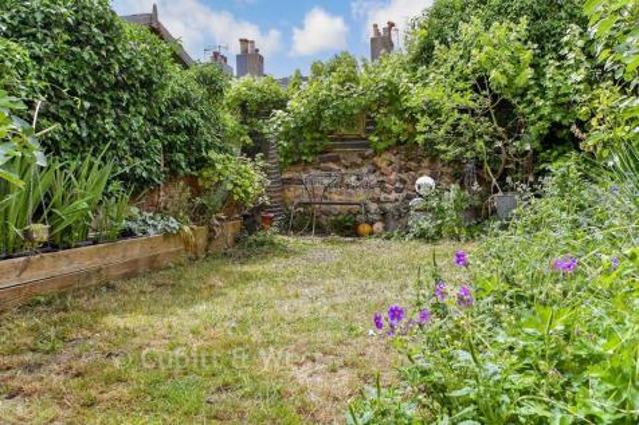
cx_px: 320
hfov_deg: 61.9
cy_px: 212
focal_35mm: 30
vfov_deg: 43.6
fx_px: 532
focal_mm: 20
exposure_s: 1/640
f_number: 8
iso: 400
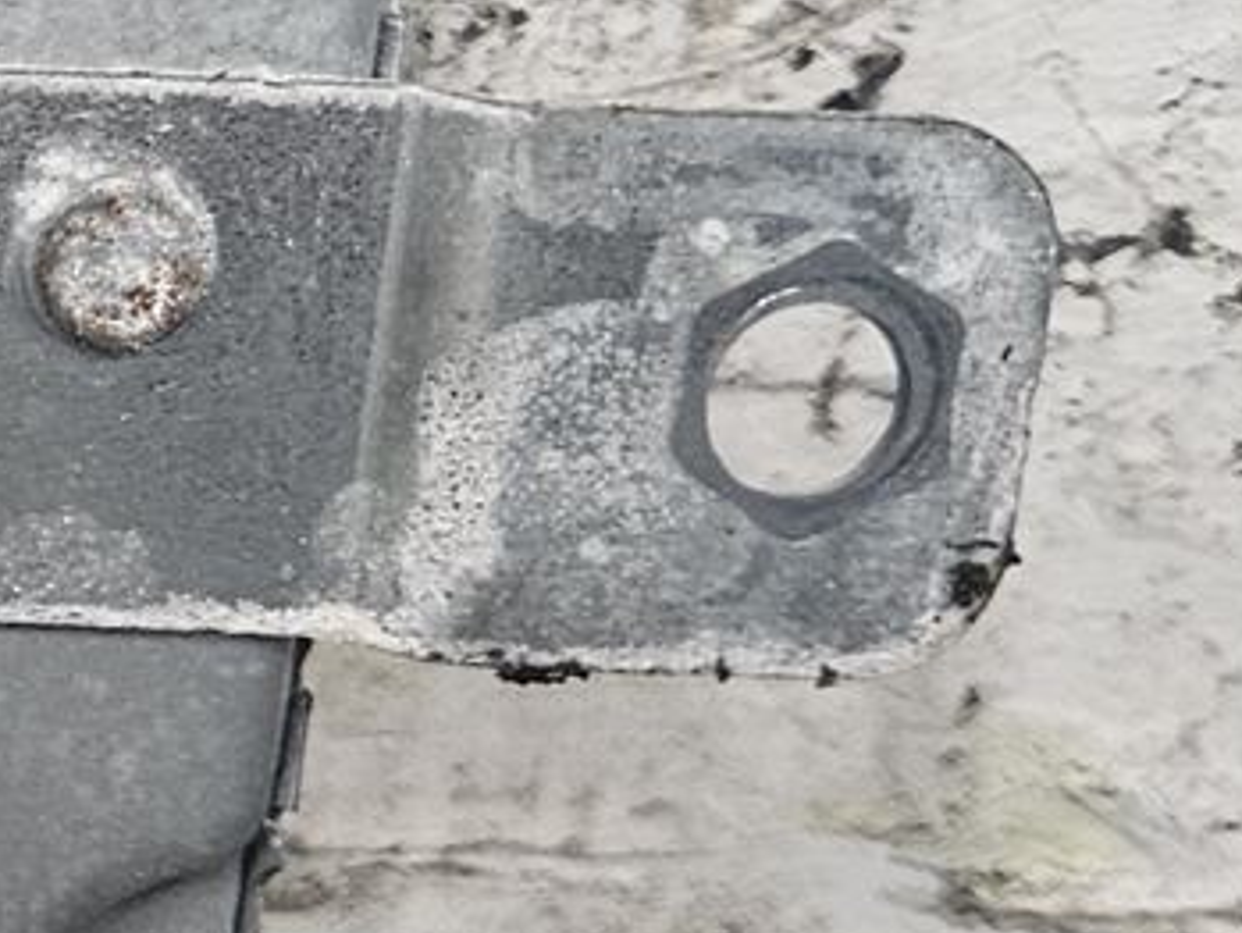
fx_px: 4845
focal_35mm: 135
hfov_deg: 12.0
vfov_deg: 11.0
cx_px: -1673
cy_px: 331
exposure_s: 1/100
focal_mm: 5.4
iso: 400
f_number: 1.8
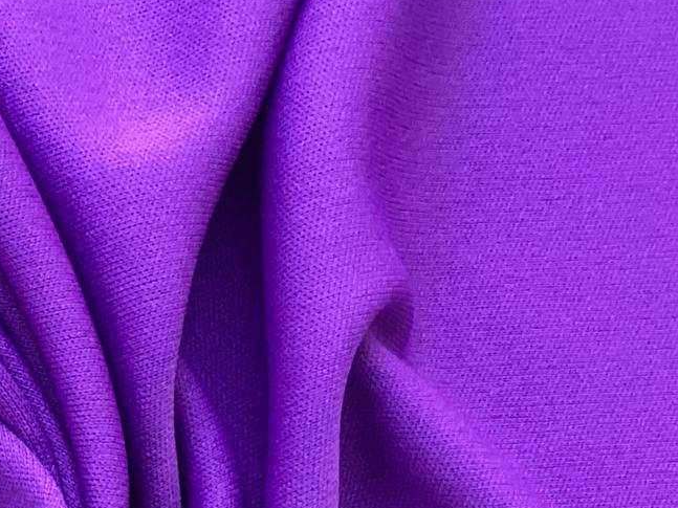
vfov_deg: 15.5
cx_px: -134
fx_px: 1802
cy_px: 608
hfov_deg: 20.0
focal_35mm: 92
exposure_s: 1/30
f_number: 2.4
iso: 320
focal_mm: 3.3
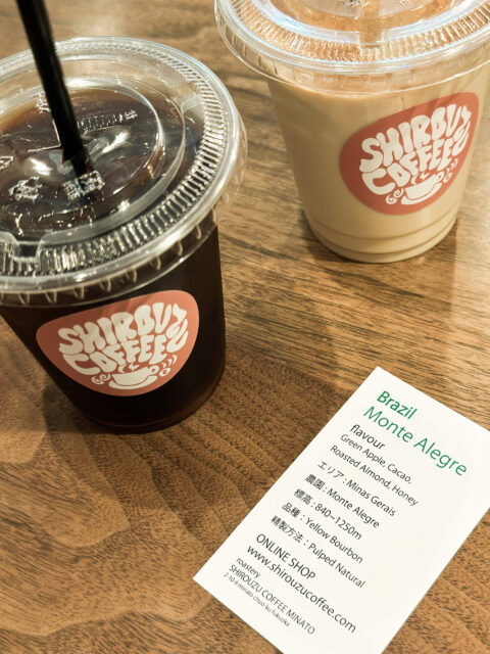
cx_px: 245
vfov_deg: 39.7
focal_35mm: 48
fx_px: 906
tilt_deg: -52.1
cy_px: 327
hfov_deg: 30.3
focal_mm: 6.86
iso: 160
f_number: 1.78
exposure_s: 1/60
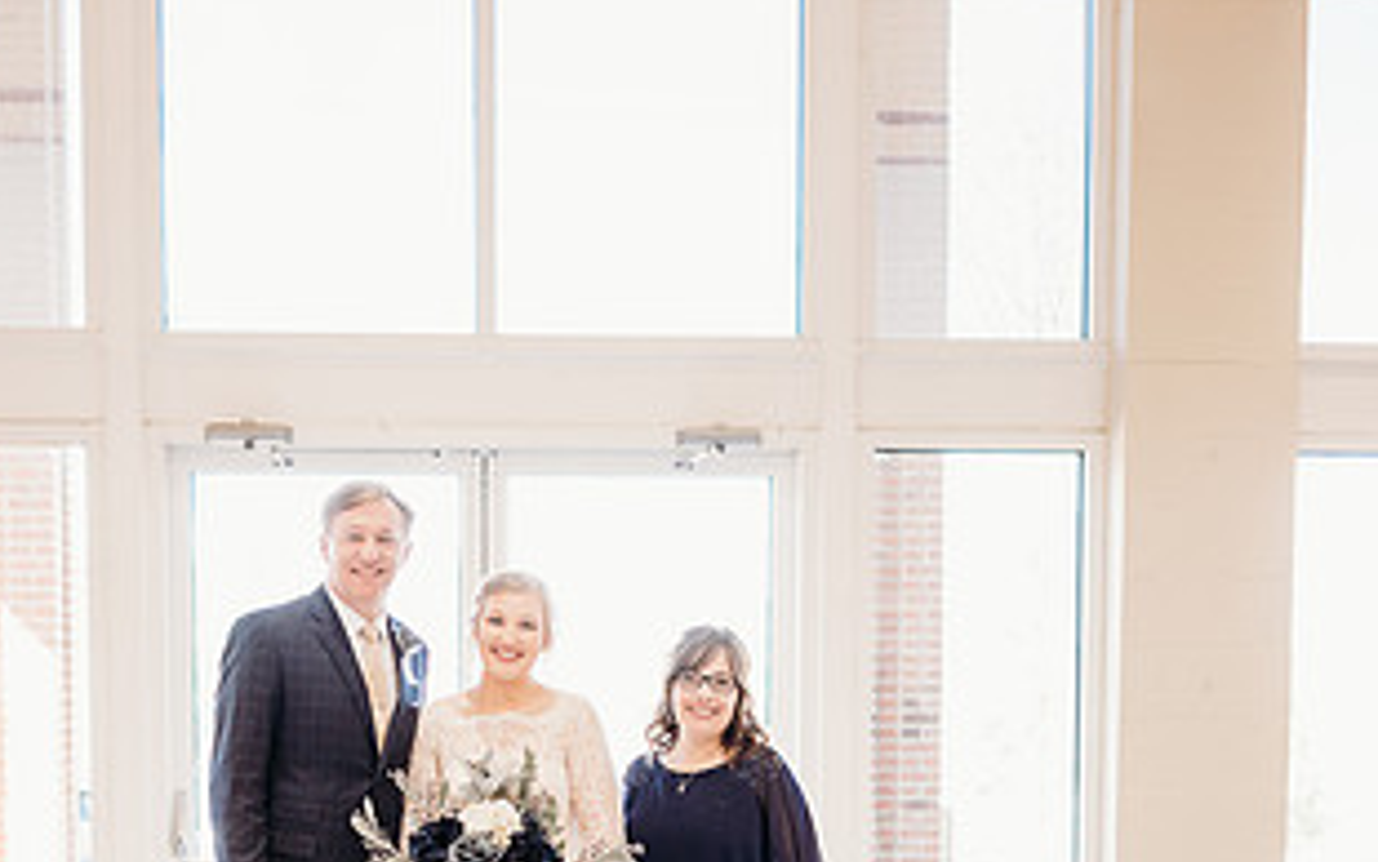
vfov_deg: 26.4
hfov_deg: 42.3
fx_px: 1766
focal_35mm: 47
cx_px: 516
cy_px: 802
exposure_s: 1/160
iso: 500
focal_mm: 24
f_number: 2
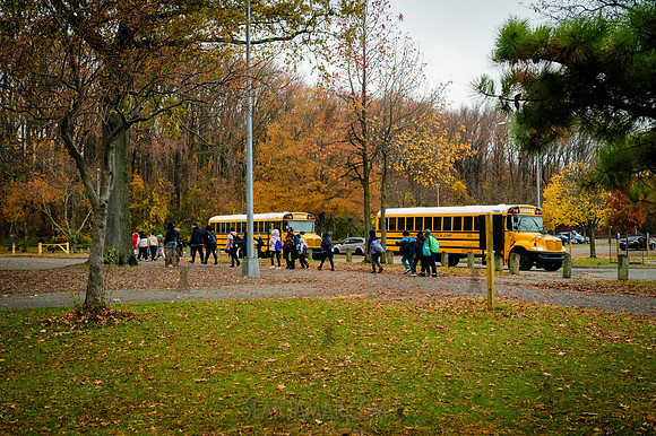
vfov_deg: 33.9
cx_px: 316
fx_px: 716
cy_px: 242
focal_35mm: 39
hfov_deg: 49.2
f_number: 4
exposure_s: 1/500
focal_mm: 35
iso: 6400
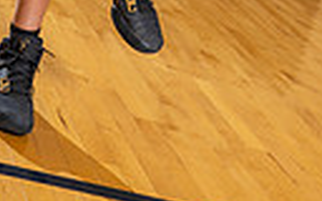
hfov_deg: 15.3
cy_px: -307
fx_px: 1193
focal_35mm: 136
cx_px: 211
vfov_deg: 8.6
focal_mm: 38
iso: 640
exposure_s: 1/250
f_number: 5.6
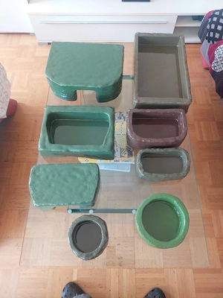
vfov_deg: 71.6
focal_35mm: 24
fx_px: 206
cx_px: 112
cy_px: 149
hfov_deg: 56.8
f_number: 1.8
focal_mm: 5.23
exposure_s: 1/50
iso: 125
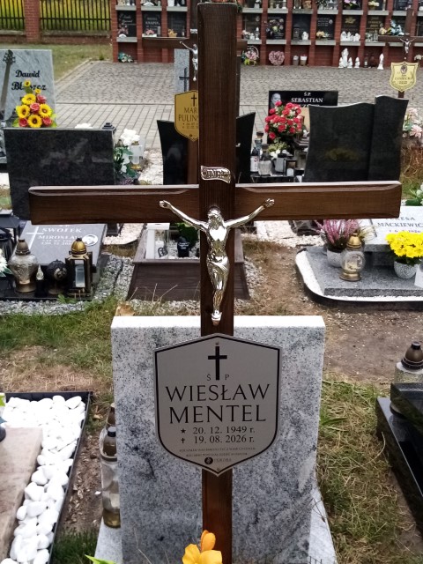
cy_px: 282
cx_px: 212
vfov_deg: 67.3
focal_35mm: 26
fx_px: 424
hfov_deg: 53.1
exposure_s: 1/587
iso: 109
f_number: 1.8
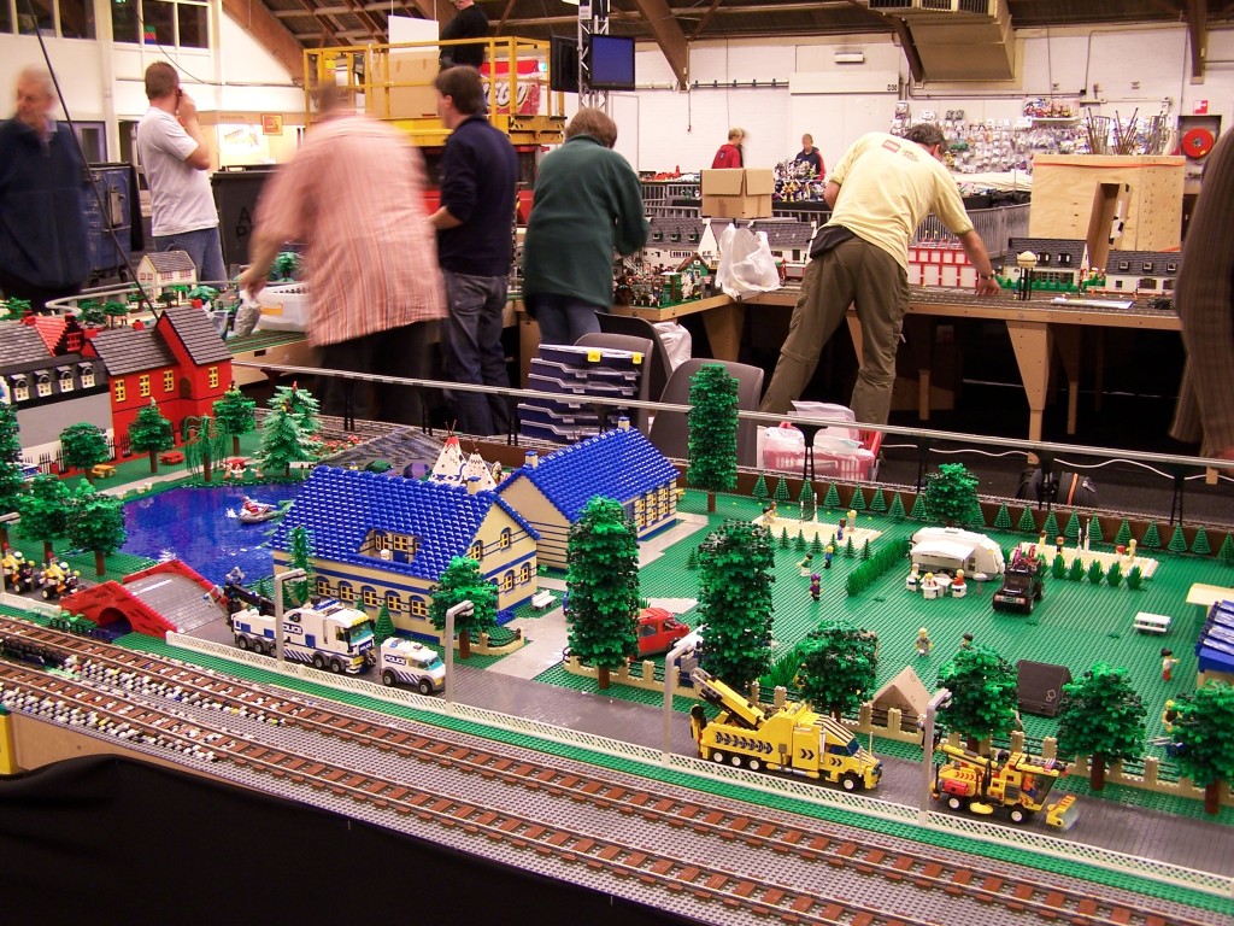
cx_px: 617
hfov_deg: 49.0
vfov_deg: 37.7
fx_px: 1355
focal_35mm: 38
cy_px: 463
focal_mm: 6.3
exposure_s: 1/2
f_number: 2.8
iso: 80
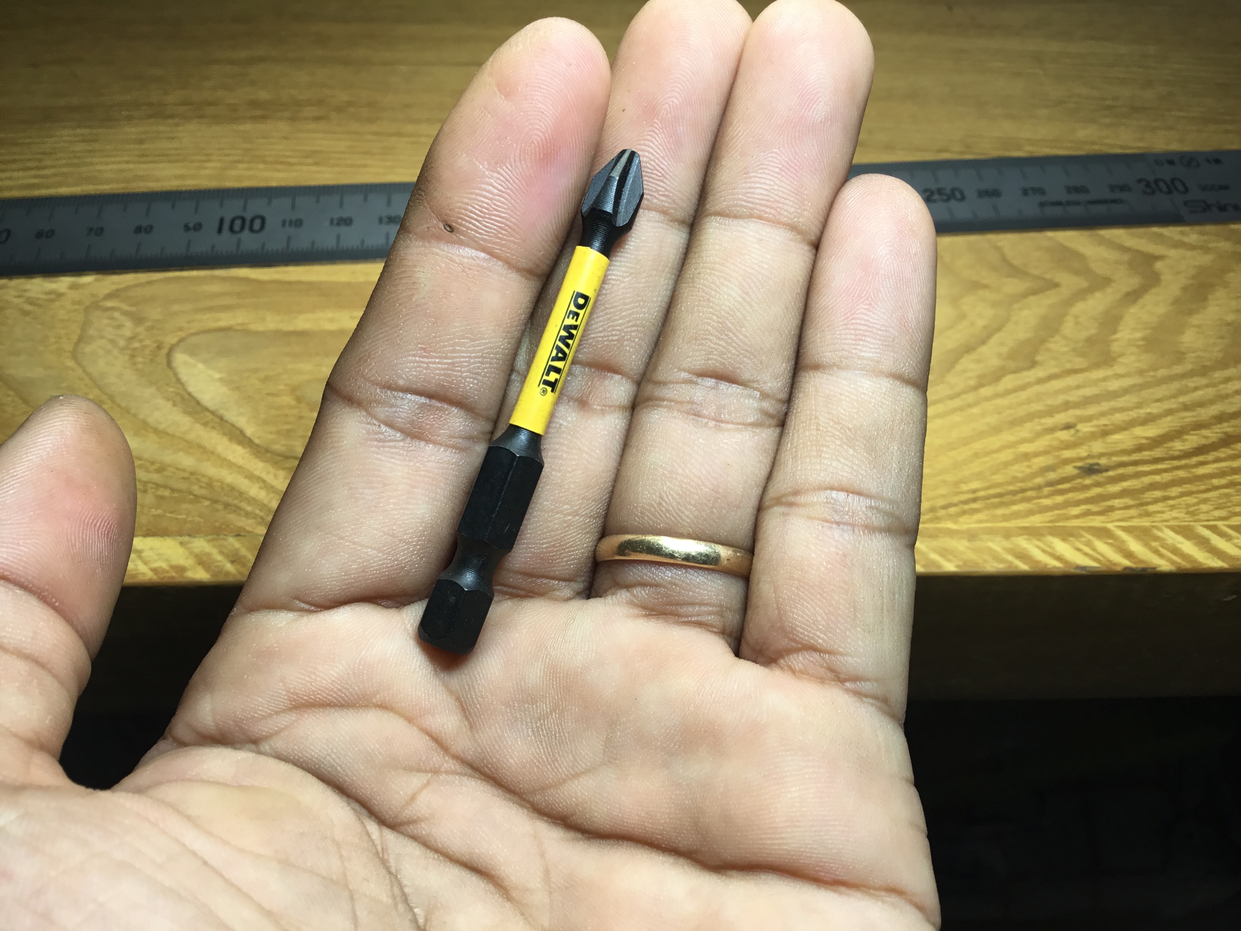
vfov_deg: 45.4
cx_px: 620
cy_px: 466
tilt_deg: -50.2
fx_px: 1111
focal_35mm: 31
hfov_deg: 58.4
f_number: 2.4
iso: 25
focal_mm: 3.3
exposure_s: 1/114
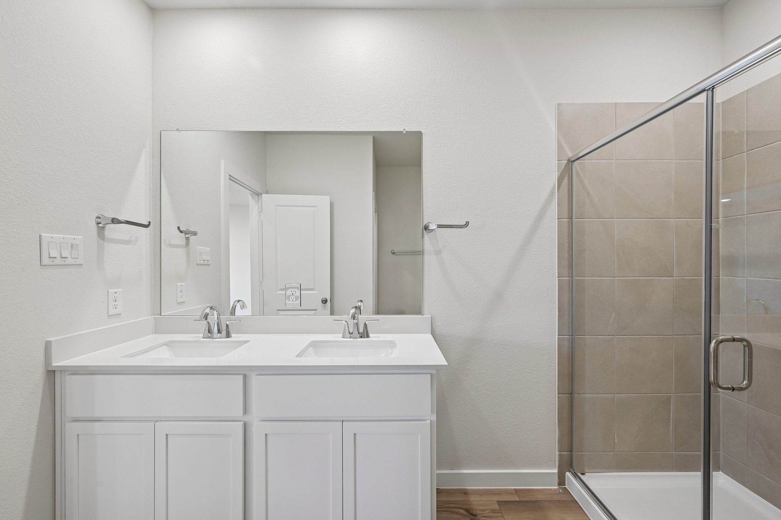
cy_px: 260
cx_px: 390
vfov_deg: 77.3
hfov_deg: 100.4
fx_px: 325
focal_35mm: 15
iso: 400
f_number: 8
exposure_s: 1/15
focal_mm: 15
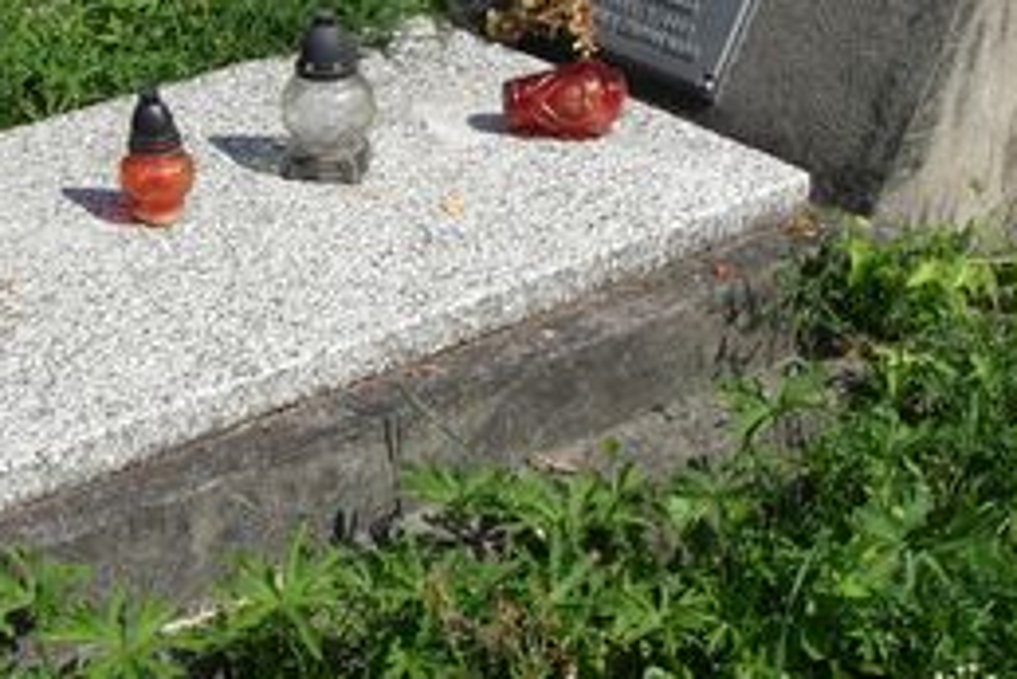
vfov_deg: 17.7
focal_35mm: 77
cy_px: 188
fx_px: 2176
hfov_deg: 25.7
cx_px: 149
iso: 80
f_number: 4.6
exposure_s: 1/500
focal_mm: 6.5
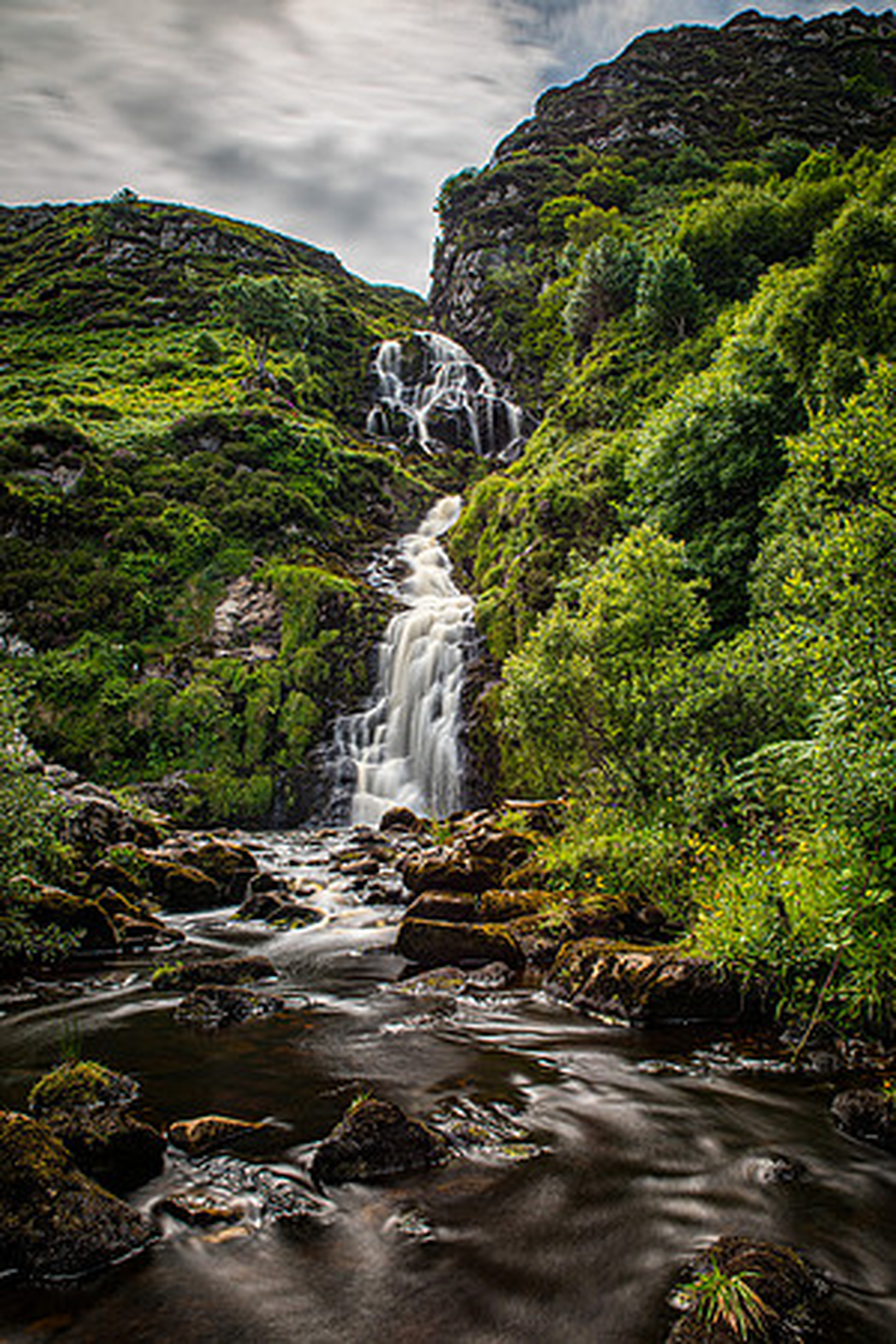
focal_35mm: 24
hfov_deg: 53.1
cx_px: 448
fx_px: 896
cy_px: 672
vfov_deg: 73.7
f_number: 18
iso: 100
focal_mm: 24
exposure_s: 10
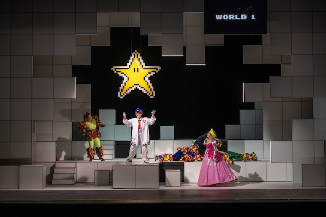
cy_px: 108
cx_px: 163
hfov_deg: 28.8
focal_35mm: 70
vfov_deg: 19.5
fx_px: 634
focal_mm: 70
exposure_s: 1/500
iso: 800
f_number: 4
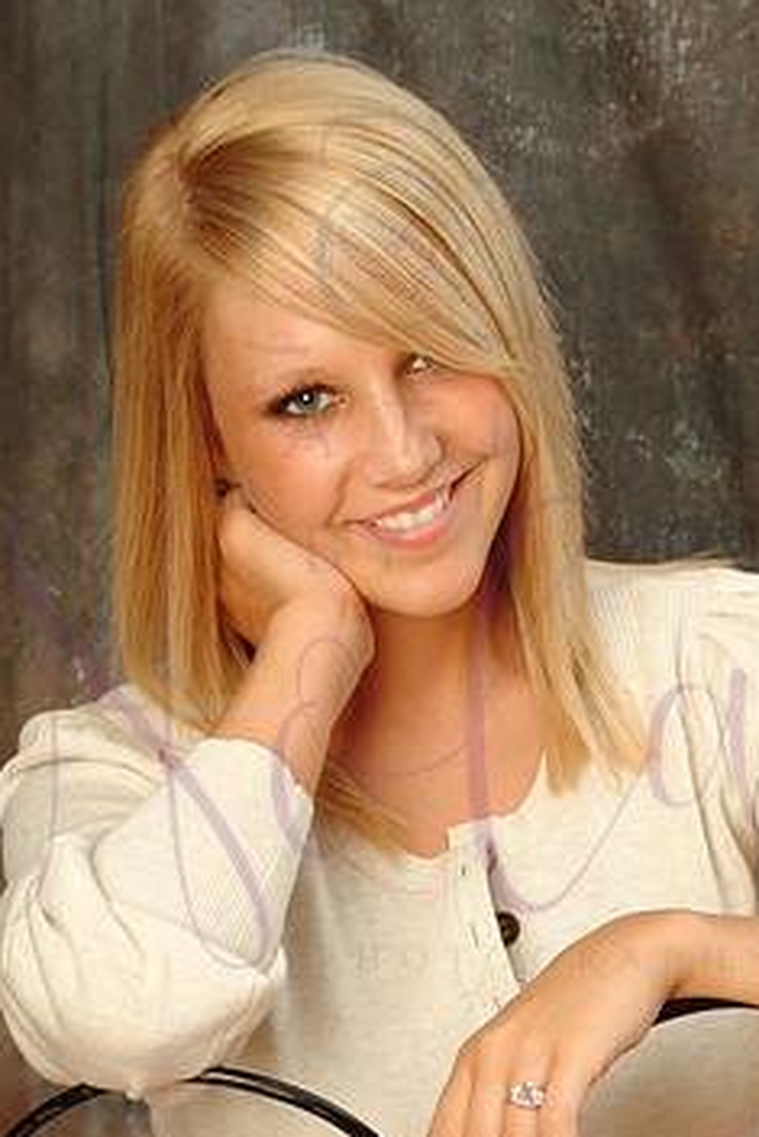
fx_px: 5517
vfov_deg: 11.8
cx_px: 402
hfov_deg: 7.9
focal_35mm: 175
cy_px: 543
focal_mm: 91
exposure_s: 1/125
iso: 400
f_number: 11
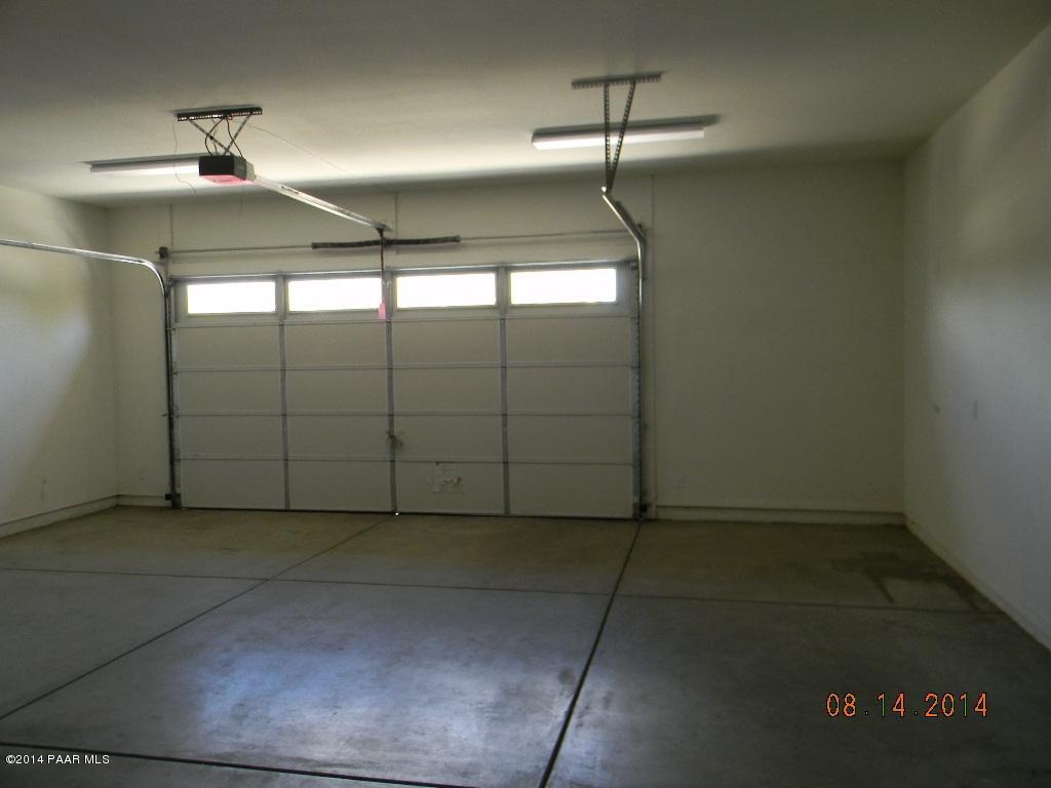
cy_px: 394
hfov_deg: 63.4
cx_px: 526
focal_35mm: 28
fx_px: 850
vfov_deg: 49.7
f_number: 3.5
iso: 166
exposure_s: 1/30
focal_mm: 5
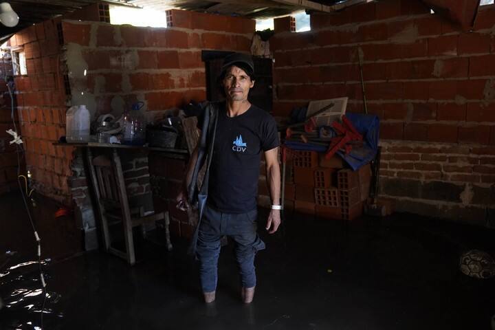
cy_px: 165
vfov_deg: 45.0
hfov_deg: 63.7
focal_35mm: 29
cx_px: 248
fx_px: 399
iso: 3200
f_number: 2.8
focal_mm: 29
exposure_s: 1/800
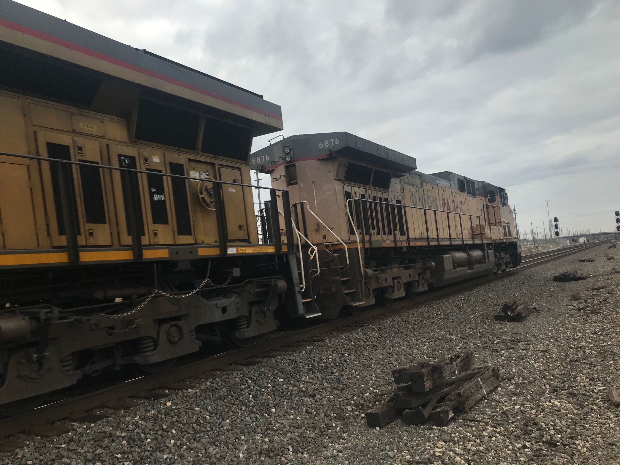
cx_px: 310
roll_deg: +4.7
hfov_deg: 63.4
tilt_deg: +8.8
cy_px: 232
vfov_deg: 49.7
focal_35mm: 28
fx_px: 502
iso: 20
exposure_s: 1/1227
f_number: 1.8
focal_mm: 3.99
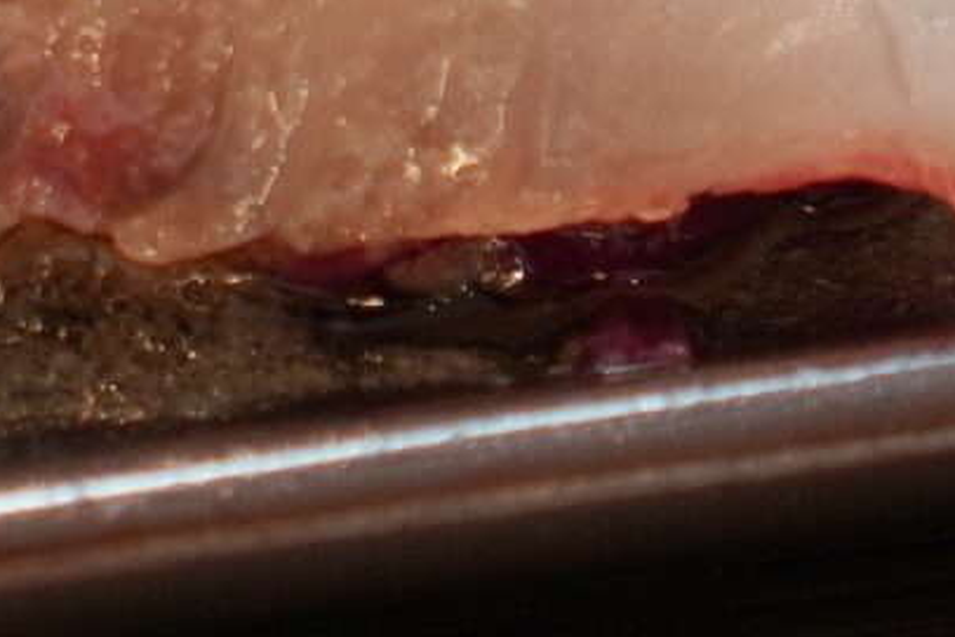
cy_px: -617
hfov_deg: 7.8
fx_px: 6858
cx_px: -595
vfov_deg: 5.2
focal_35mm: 258
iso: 400
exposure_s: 1/60
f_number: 3.5
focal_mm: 35
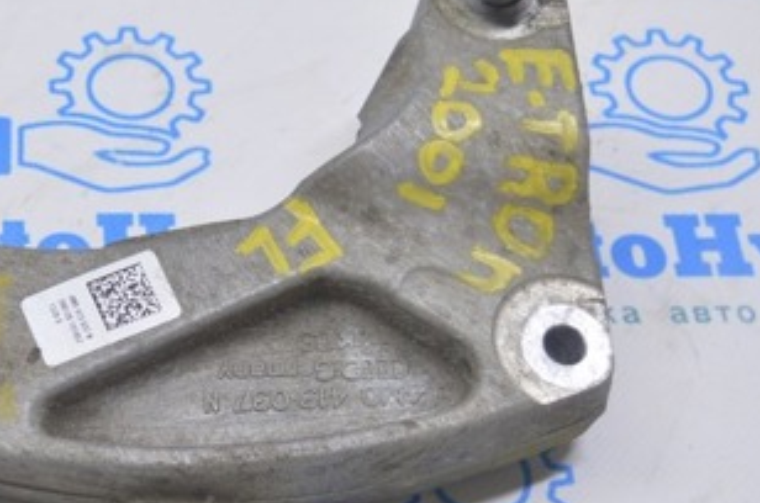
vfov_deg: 12.8
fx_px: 2233
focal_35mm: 106
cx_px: 76
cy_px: 179
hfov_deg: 19.0
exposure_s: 1/25
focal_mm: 34
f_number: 5.6
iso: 400
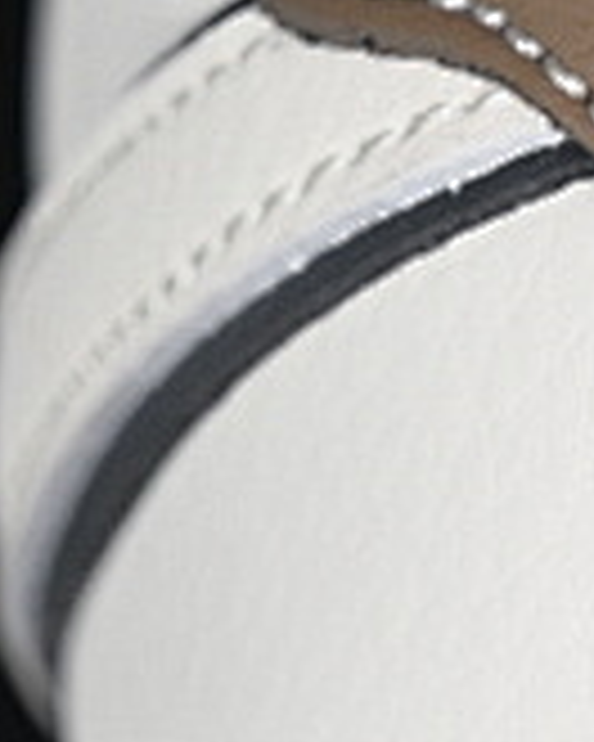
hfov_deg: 3.3
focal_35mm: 460
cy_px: 711
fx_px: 10109
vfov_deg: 4.2
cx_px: 1202
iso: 160
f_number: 7.1
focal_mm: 50
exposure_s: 1/80
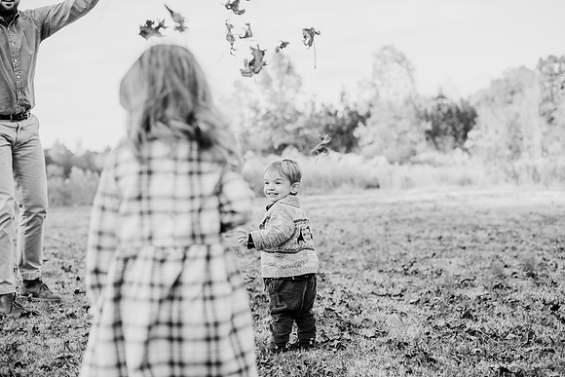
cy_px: 188
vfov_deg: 27.0
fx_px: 785
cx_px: 282
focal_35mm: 50
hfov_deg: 39.6
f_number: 2.8
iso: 500
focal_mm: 50
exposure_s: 1/1000
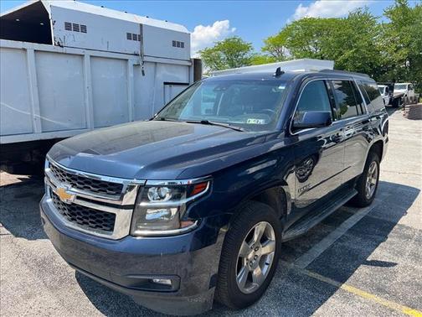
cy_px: 158
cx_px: 211
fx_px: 317
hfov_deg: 67.3
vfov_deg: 53.1
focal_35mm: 26
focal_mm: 5.7
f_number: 1.5
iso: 50
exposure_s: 1/2008
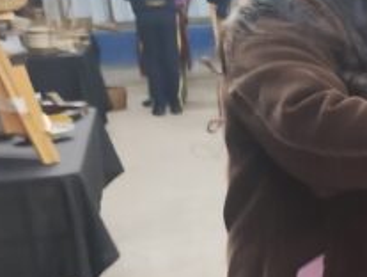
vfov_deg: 14.1
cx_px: 599
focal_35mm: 104
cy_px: 259
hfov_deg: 16.6
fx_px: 1105
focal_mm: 4.27
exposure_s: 1/33.3
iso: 1147
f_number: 1.8
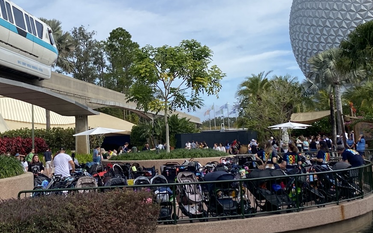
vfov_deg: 22.6
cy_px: 72
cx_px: 125
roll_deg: +4.0
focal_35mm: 57
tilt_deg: +6.6
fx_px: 580
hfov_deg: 35.3
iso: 32
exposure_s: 1/4115
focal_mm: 4.25
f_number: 1.8
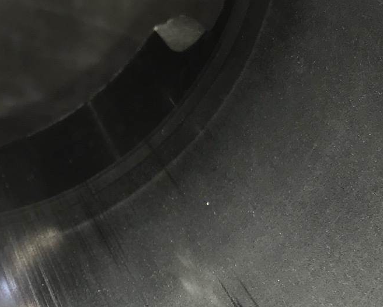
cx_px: 40
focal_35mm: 84
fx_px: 952
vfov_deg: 17.8
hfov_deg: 22.2
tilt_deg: -51.0
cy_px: 311
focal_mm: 3.99
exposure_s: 1/120
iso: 20
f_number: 1.8
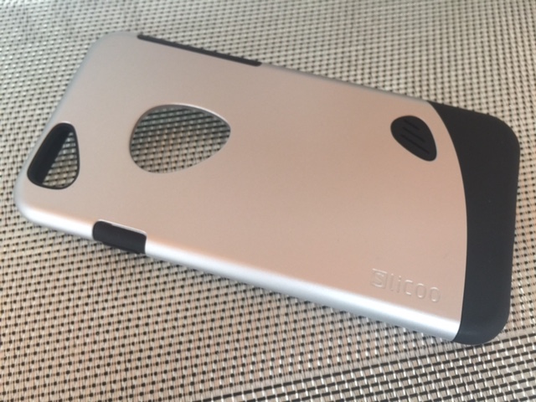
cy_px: 201
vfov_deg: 48.2
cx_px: 268
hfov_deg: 61.7
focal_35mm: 29
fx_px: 449
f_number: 2.2
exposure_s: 1/17
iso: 50
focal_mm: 4.15
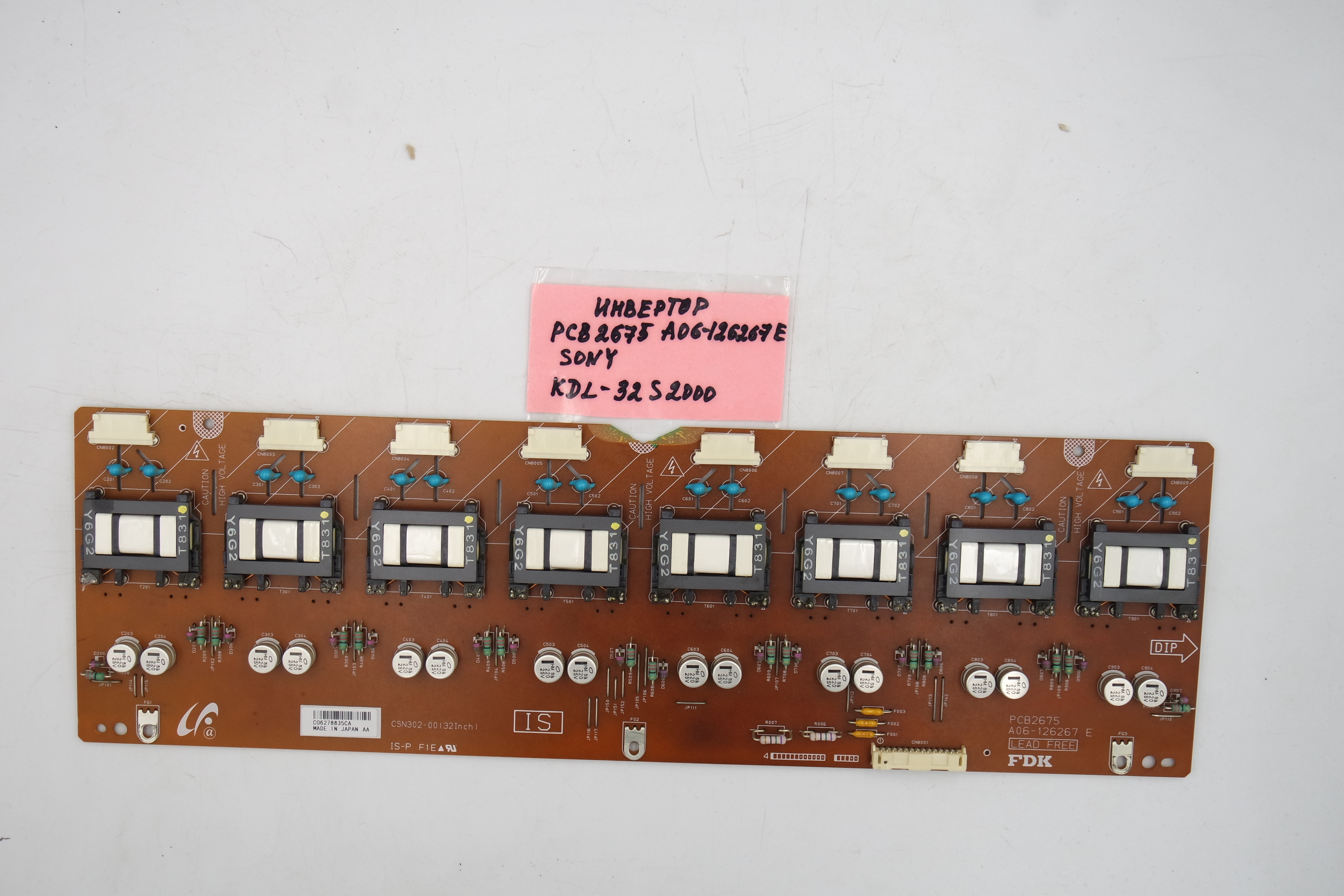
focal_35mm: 40
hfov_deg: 48.5
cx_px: 672
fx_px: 1493
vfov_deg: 33.4
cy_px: 448
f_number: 5
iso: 160
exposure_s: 1/100
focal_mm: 15
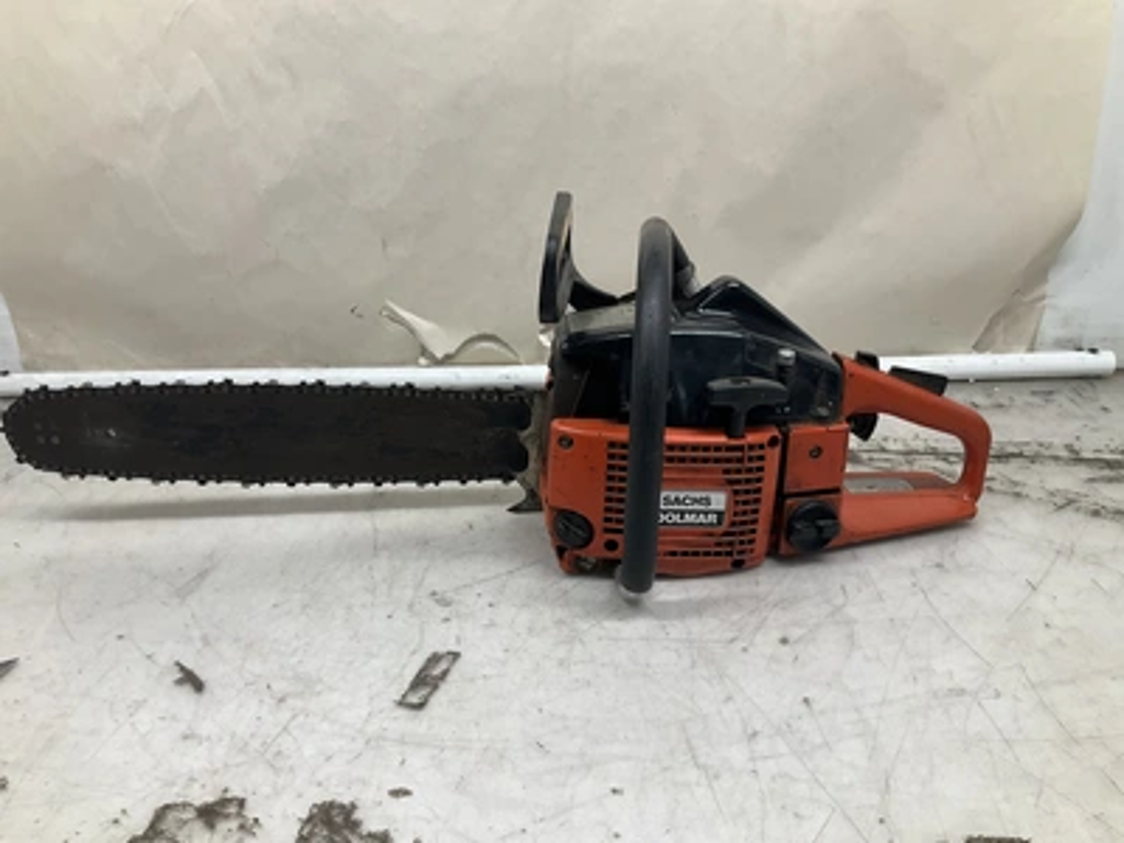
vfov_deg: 48.2
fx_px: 942
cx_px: 562
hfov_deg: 61.7
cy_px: 422
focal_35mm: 29
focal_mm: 3
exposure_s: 1/120
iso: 40
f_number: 1.8
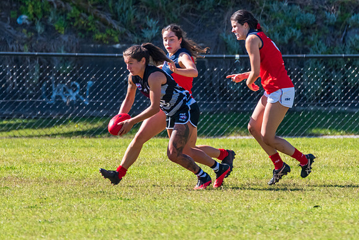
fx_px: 10750
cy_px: 109
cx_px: 174
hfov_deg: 1.9
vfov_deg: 1.3
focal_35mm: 1078
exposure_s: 1/2000
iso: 800
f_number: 7.1
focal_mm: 600
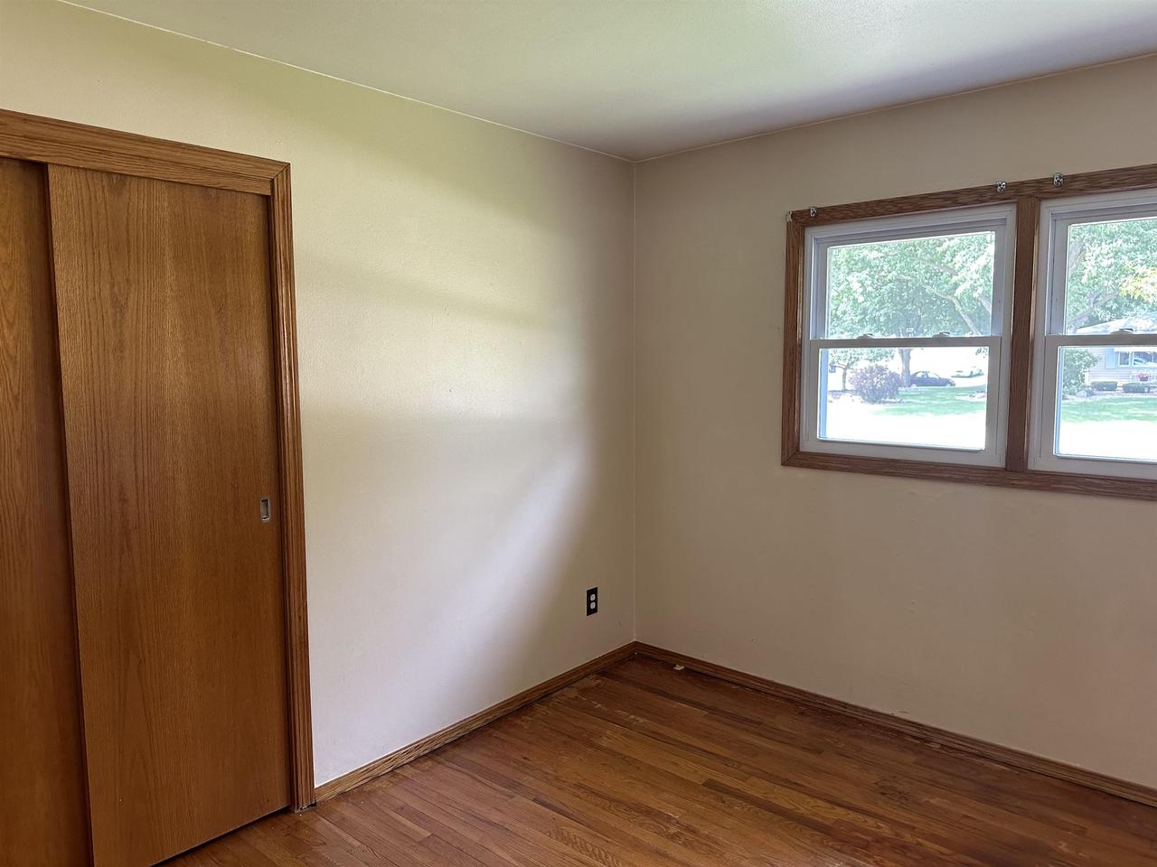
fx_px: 802
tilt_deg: -6.6
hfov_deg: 71.6
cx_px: 578
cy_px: 434
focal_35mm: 24
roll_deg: +0.2
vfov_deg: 56.8
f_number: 1.78
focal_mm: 6.86
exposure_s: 1/60
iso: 200
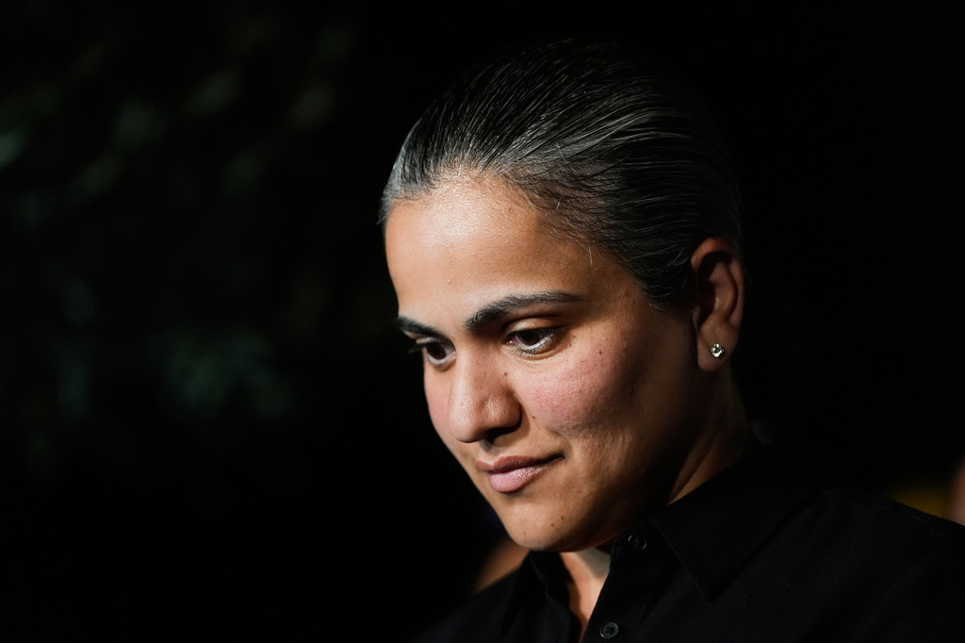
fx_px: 4636
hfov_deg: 11.9
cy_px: 322
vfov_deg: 7.9
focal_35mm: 173
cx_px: 482
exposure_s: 1/250
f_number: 2.8
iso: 3200
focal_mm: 173
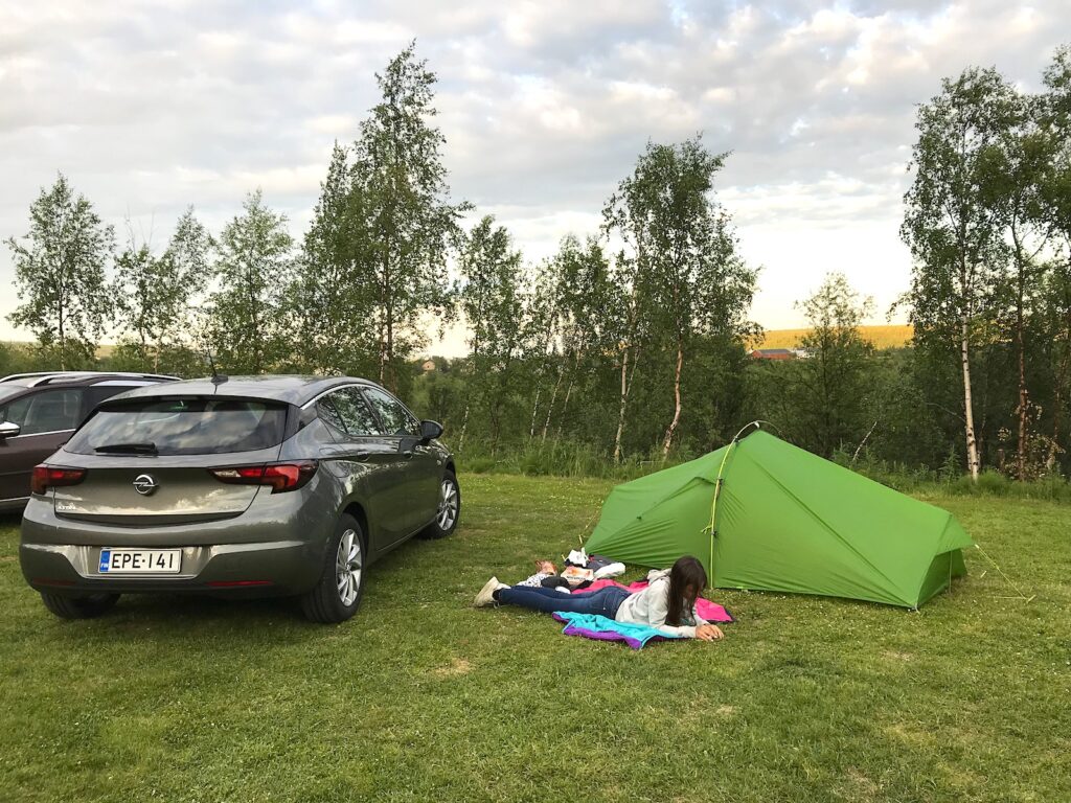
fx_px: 866
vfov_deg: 49.7
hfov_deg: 63.4
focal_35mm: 28
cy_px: 402
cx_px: 536
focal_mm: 3.99
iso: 20
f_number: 1.8
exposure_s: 1/282
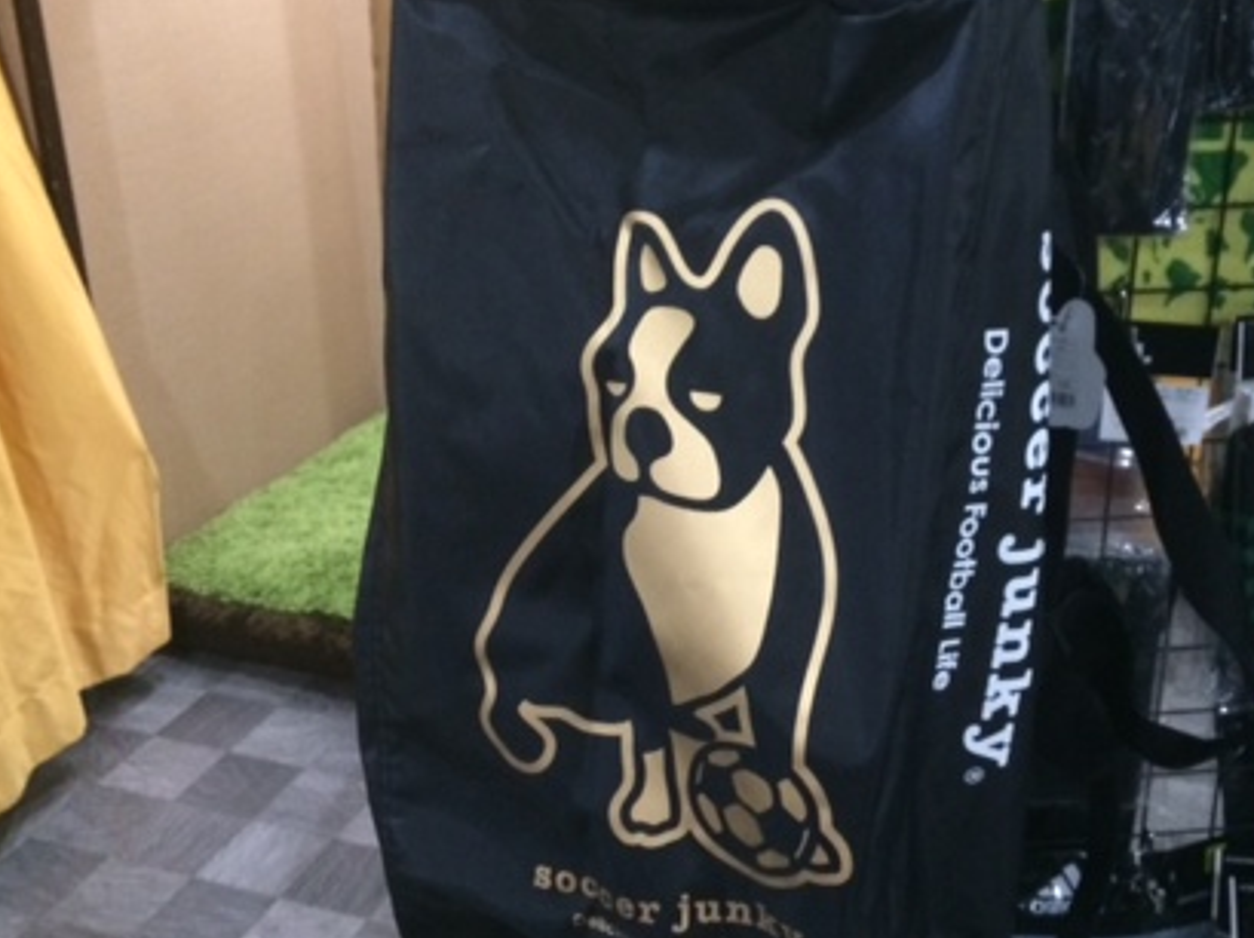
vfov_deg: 30.8
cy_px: 469
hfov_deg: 40.3
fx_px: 1701
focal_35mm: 47
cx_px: 760
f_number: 2.2
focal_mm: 4.12
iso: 400
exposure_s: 1/15
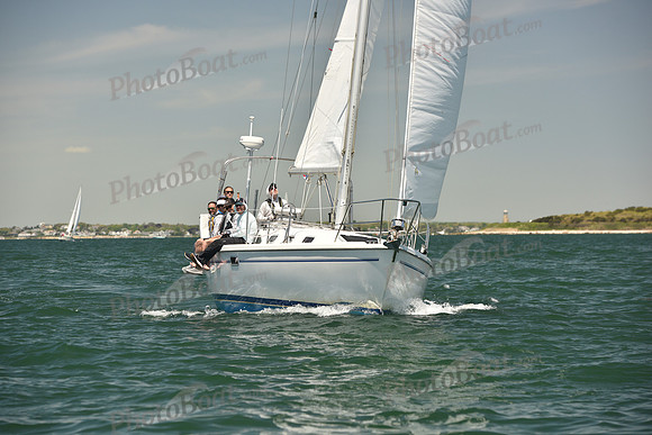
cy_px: 218
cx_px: 326
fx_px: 2445
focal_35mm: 135
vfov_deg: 10.2
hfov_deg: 15.2
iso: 250
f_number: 5.6
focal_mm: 135
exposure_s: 1/800
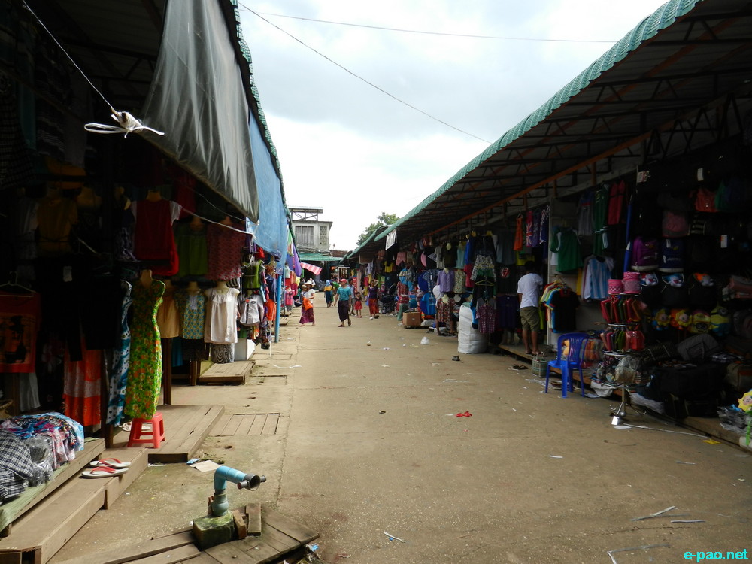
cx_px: 376
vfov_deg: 54.9
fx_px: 543
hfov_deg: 69.4
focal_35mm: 25
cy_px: 282
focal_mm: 4.5
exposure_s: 1/500
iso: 160
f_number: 3.5
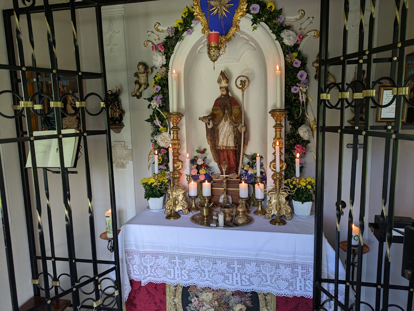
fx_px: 299
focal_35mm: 25
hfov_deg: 69.4
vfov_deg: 54.9
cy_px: 156
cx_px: 207
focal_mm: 5.43
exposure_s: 1/50
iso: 68
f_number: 1.89
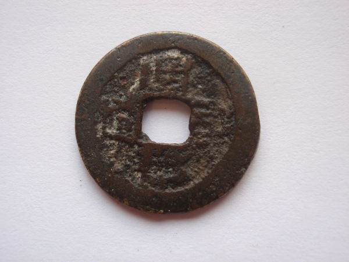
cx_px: 174
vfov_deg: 36.0
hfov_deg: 46.8
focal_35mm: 40
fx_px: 403
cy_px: 131
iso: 160
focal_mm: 7.25
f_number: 3.9
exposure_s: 1/40
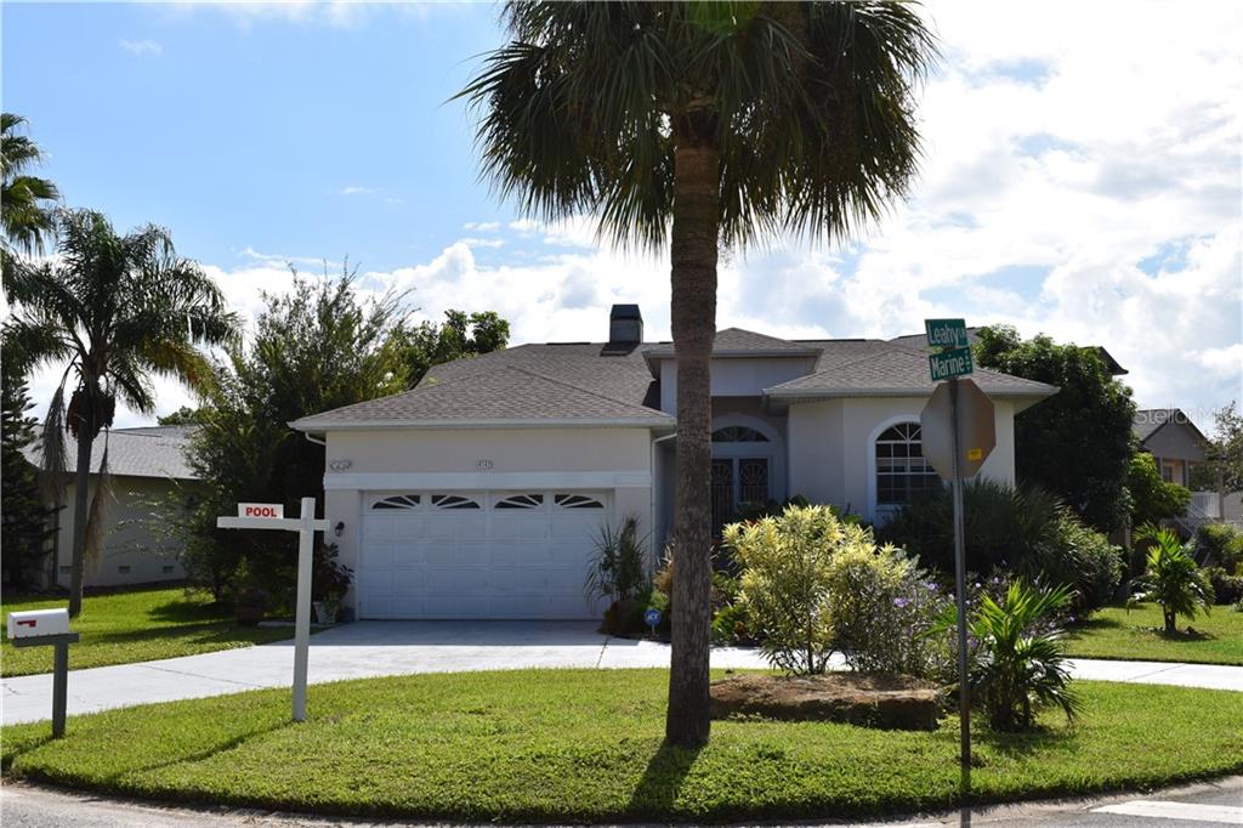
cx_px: 622
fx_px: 1450
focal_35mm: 42
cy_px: 414
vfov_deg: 31.9
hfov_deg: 46.4
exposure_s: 1/320
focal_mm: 28
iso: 100
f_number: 9
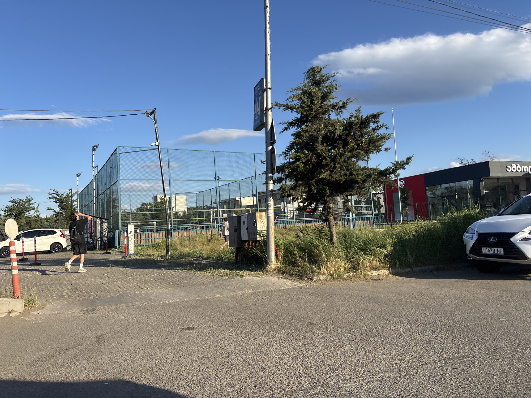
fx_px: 399
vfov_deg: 53.1
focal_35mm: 26
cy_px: 199
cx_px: 266
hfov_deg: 67.3
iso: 50
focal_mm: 5.96
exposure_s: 1/2242
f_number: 1.6
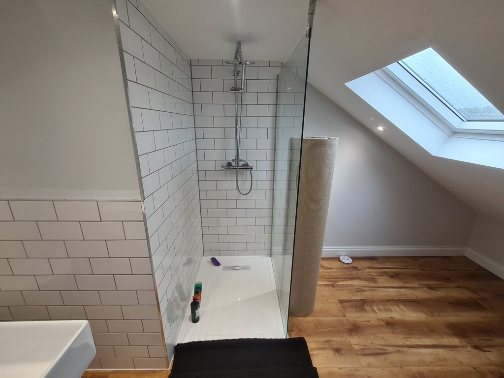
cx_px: 252
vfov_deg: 89.9
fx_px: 189
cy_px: 189
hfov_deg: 106.2
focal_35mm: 13
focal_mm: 2.22
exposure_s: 1/100
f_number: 2.2
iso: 100
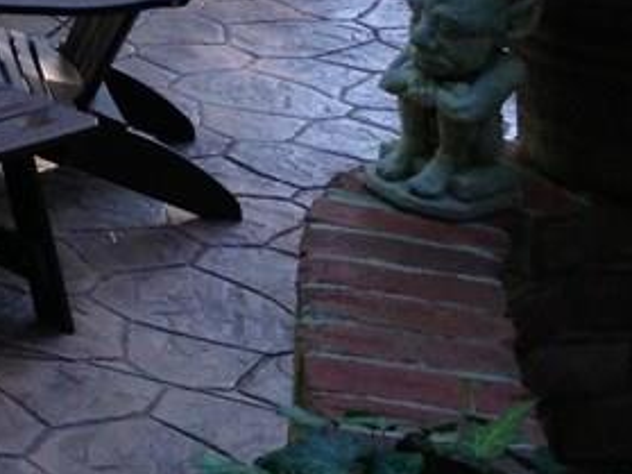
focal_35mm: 121
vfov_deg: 11.7
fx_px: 2208
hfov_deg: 14.6
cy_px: -245
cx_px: -449
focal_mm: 4.13
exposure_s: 1/120
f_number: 2.4
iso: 100
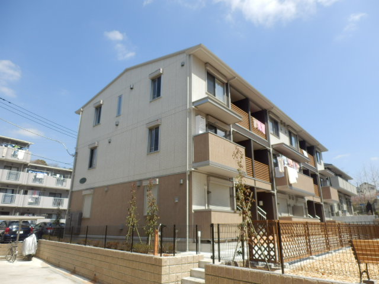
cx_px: 190
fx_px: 263
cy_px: 142
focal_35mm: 24
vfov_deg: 56.8
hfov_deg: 71.6
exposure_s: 1/800
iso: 80
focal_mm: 4.2
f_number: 3
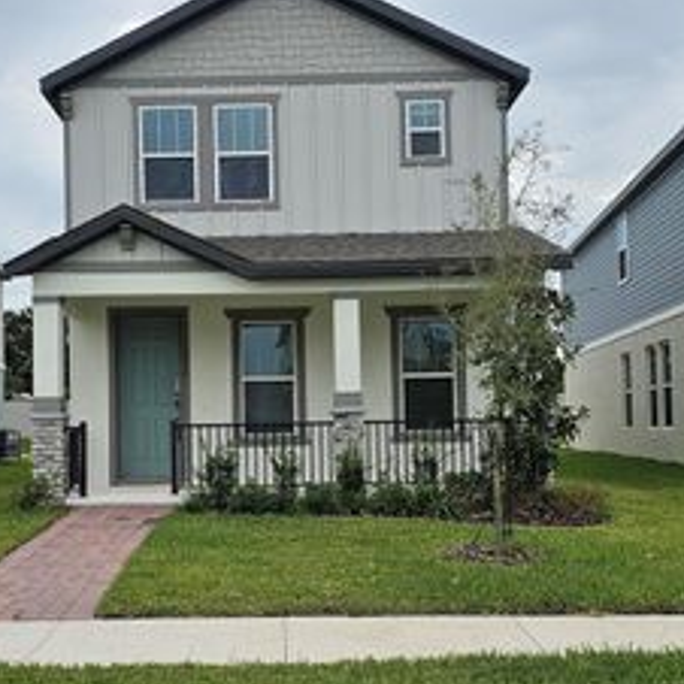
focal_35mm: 45
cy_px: 407
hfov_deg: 37.5
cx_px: 306
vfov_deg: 37.4
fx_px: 1006
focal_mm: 6.3
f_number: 1.7
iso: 20
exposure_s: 1/1189
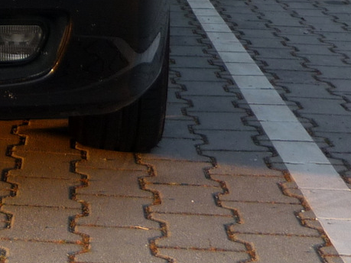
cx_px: -165
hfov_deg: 15.8
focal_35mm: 115
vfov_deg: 12.1
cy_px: -161
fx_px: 1166
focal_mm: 5.5
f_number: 2.8
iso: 100
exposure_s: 1/160
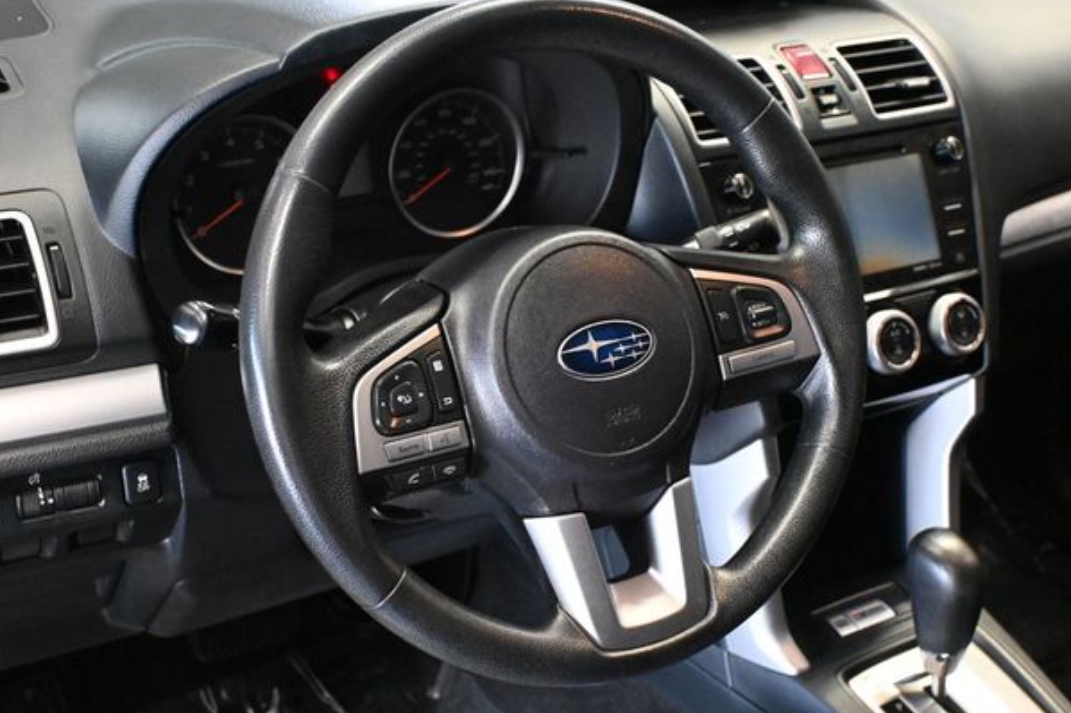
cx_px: 536
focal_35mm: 47
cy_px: 346
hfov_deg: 42.3
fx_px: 1384
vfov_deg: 28.9
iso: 9000
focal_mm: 29
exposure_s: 1/60
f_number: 4.8
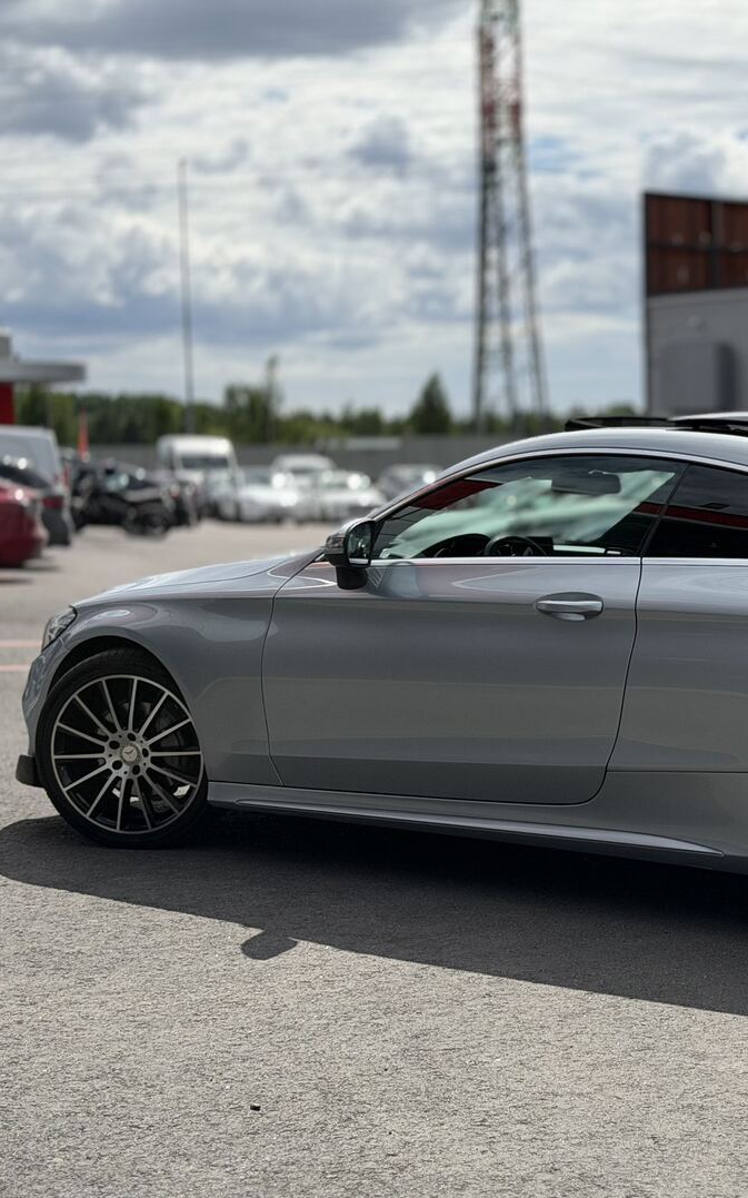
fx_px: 2218
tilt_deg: -4.1
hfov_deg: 18.7
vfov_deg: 30.2
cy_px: 598
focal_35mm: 68
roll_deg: +0.6
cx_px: 730
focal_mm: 6.76
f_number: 1.78
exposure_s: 1/8772
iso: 80
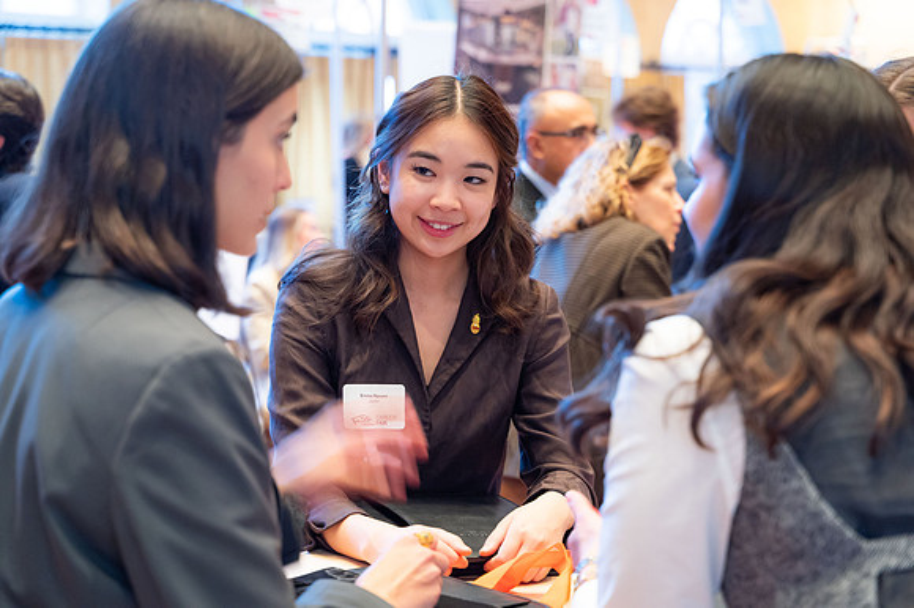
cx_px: 457
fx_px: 1903
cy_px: 304
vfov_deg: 18.2
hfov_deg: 27.0
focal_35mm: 75
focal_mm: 75
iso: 2500
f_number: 4
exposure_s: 1/25
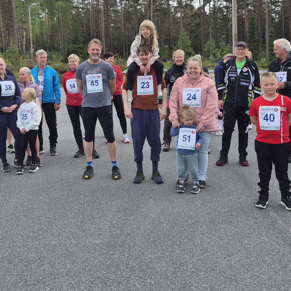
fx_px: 399
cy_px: 99
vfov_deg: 39.6
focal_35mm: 42
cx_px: 120
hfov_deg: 39.9
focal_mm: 5.4
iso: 25
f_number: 1.8
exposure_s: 1/842
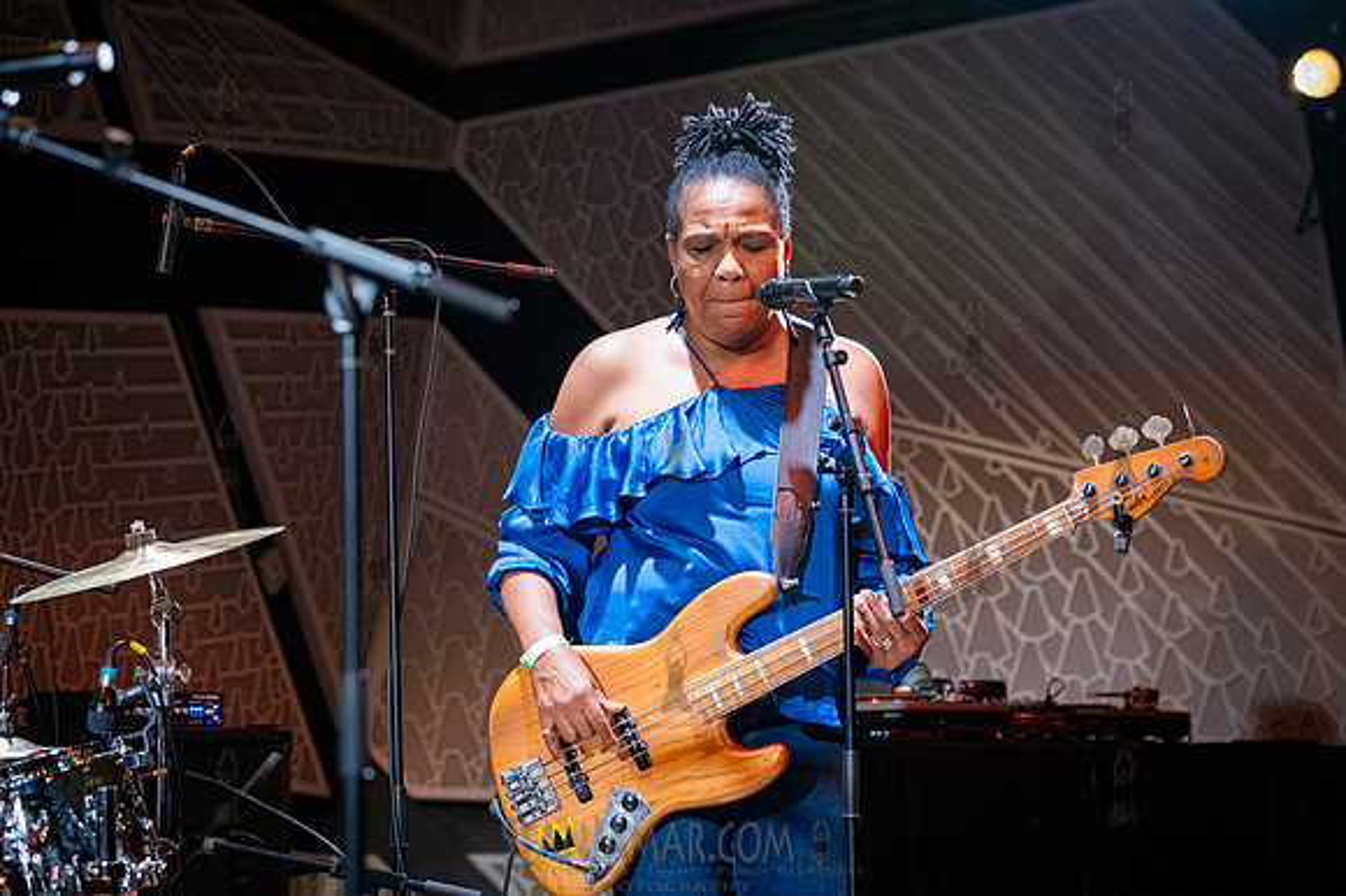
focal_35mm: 91
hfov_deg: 22.4
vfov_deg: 15.0
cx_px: 673
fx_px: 3400
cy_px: 448
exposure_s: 1/400
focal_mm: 91
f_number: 3.5
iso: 10000
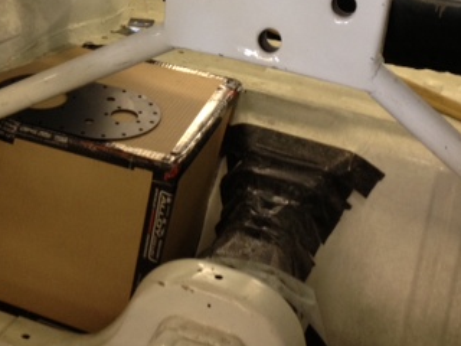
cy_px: 26
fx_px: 932
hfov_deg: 27.7
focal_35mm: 70
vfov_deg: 20.5
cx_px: 169
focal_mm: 4.3
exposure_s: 1/20
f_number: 2.4
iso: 100
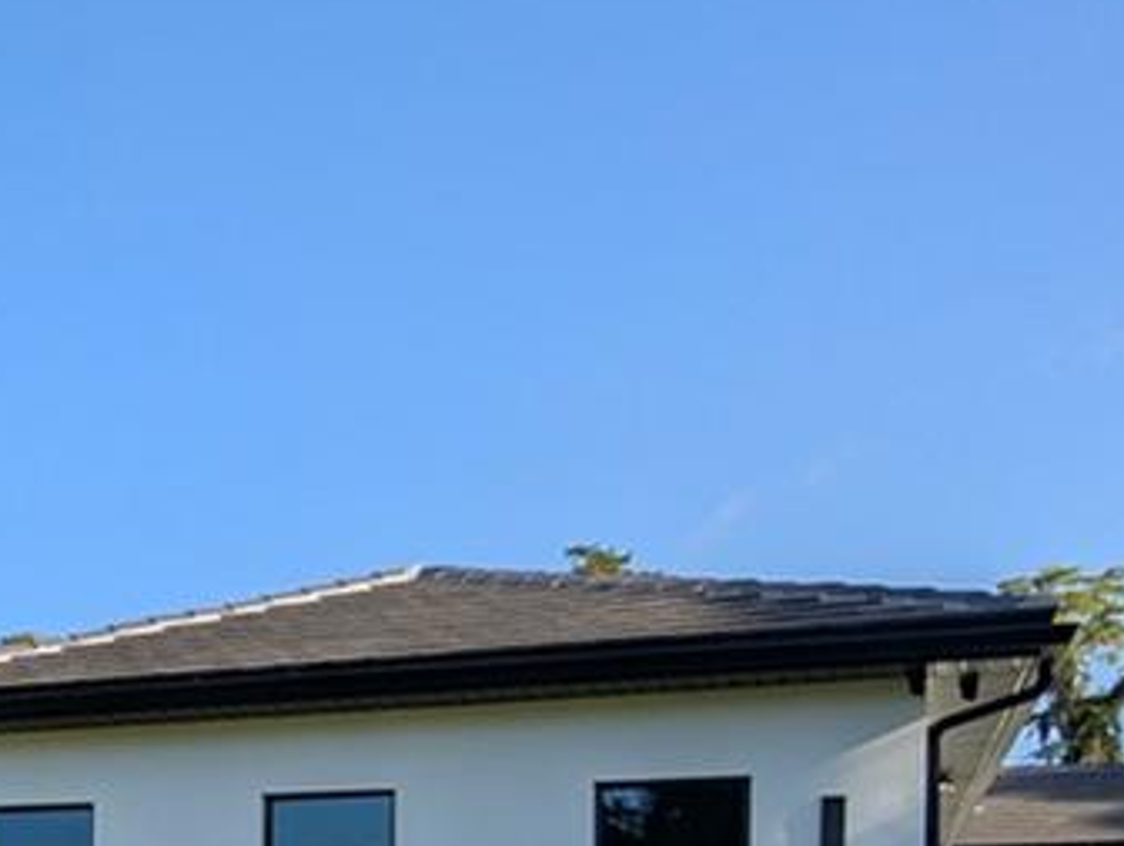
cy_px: 993
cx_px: -405
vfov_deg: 23.7
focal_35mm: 57
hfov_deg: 27.2
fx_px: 1853
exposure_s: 1/3759
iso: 48
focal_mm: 2.02
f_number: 1.7
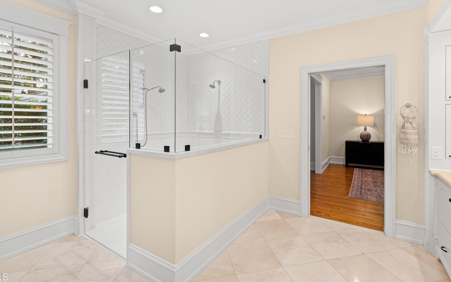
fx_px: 209
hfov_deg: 94.3
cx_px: 233
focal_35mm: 17
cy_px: 125
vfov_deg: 67.8
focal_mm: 10
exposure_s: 1/1.67
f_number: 8
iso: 100
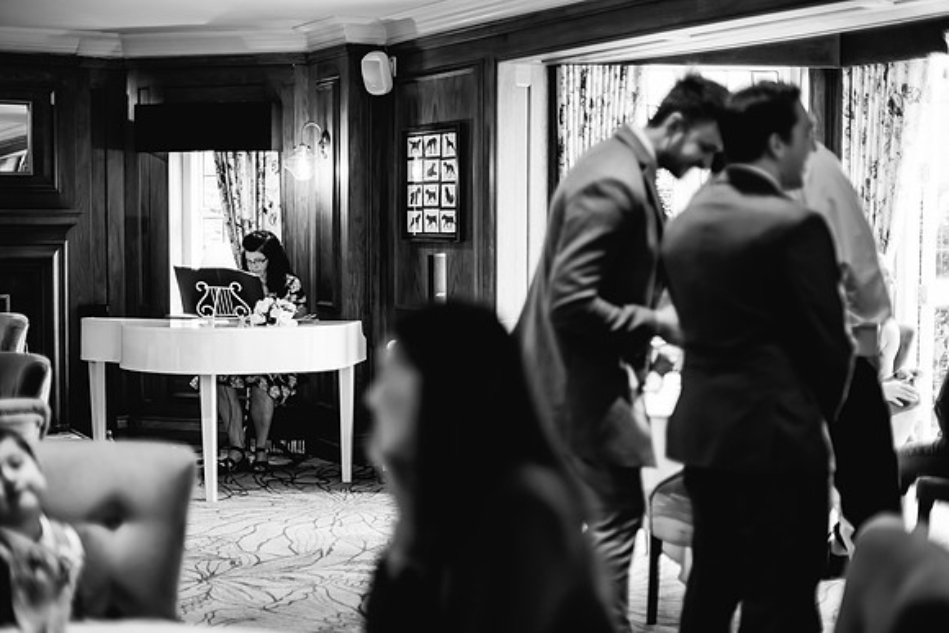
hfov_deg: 38.2
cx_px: 475
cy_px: 316
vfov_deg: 26.1
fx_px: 1368
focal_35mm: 52
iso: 1000
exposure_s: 1/250
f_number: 1.4
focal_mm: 50
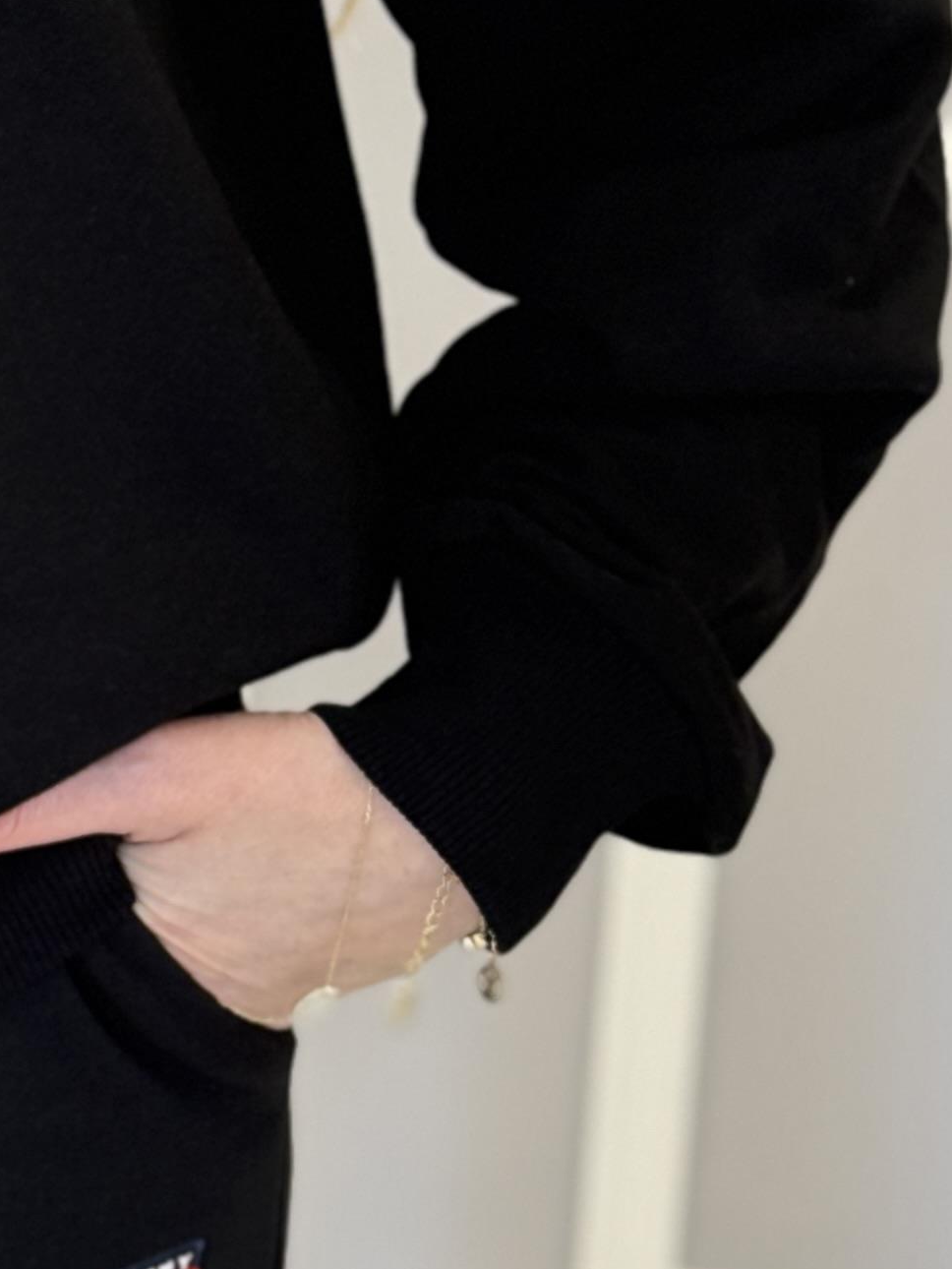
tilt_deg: -12.9
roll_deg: -3.0
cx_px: -422
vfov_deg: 13.1
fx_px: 5499
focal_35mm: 150
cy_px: 151
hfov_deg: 9.6
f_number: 1.78
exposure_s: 1/60
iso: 160
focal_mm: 6.76
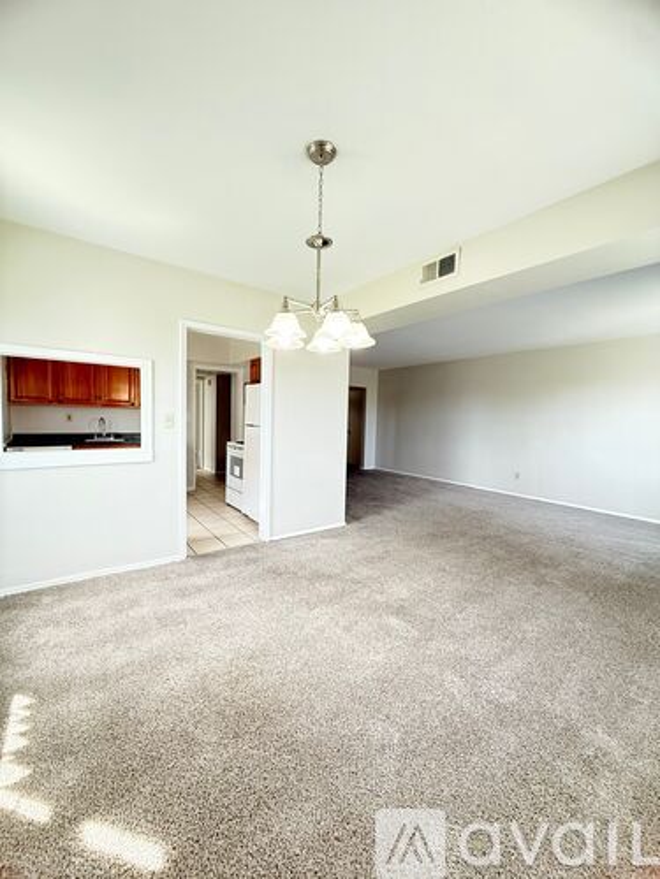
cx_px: 330
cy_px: 440
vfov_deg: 102.1
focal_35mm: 14
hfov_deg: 85.7
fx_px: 356
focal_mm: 2.22
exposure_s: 1/120
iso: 400
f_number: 2.2
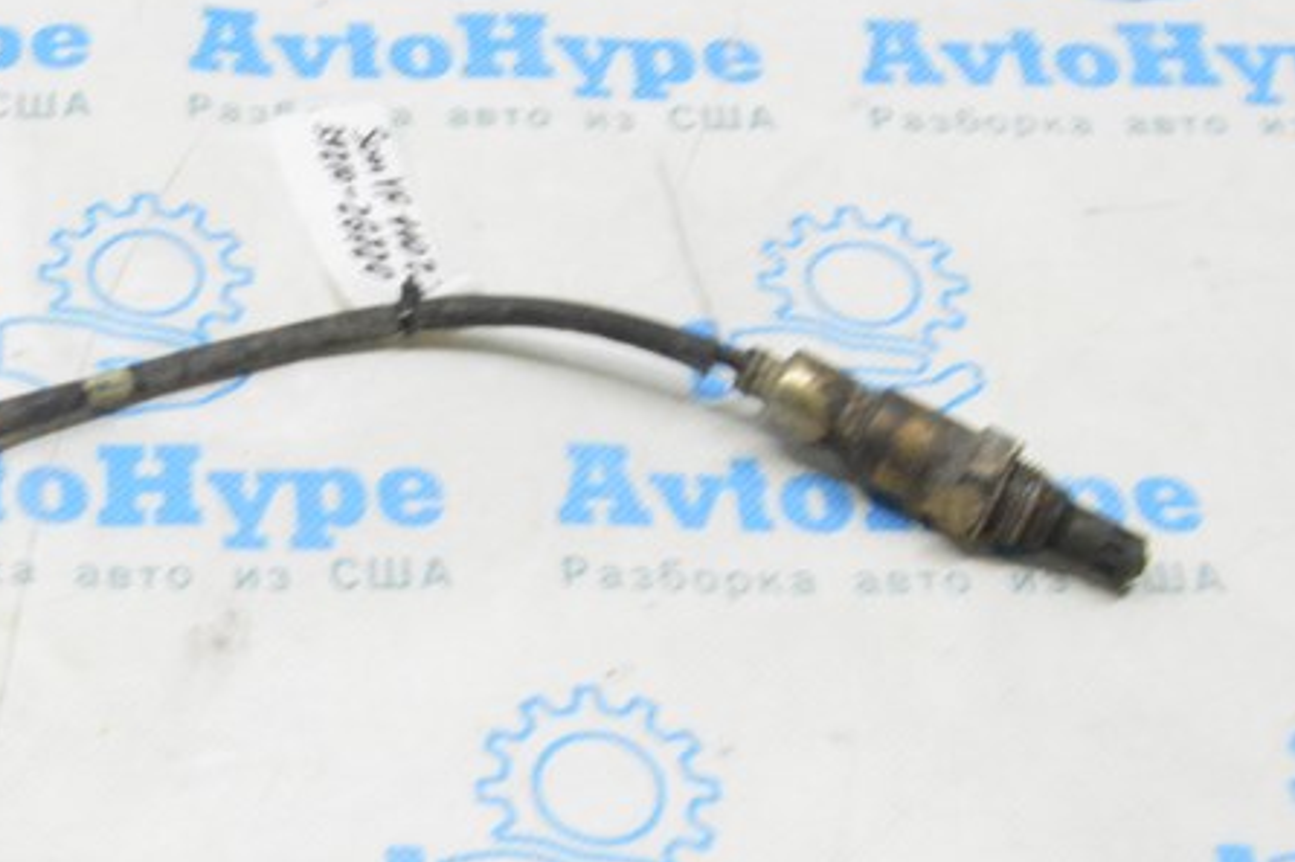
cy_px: 486
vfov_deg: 17.2
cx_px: 142
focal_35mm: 79
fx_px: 2846
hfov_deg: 24.9
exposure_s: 1/15
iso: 6400
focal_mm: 23
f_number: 20
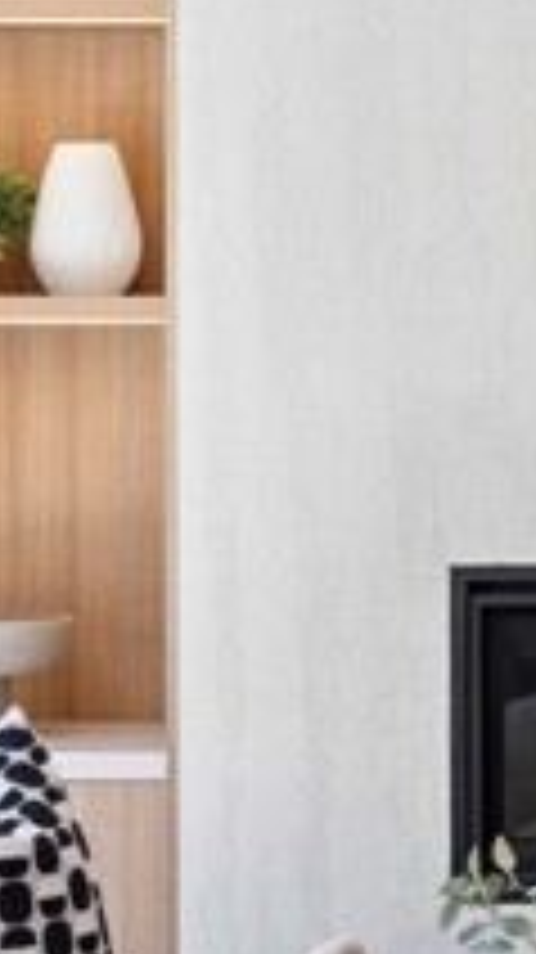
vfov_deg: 15.8
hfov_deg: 8.5
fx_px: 3442
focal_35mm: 136
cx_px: 1045
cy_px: 358
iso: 250
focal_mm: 28.9
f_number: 6.4
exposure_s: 1/17
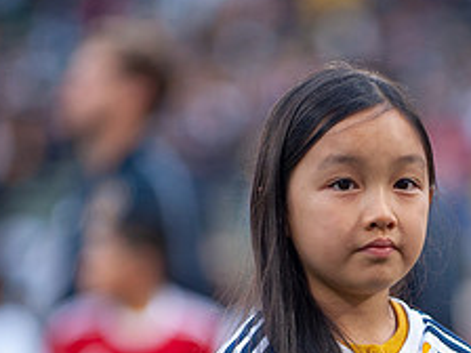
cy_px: 391
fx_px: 6422
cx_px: 412
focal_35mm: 472
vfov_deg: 3.1
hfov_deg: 4.2
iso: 640
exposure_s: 1/640
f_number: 2.8
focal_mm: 190
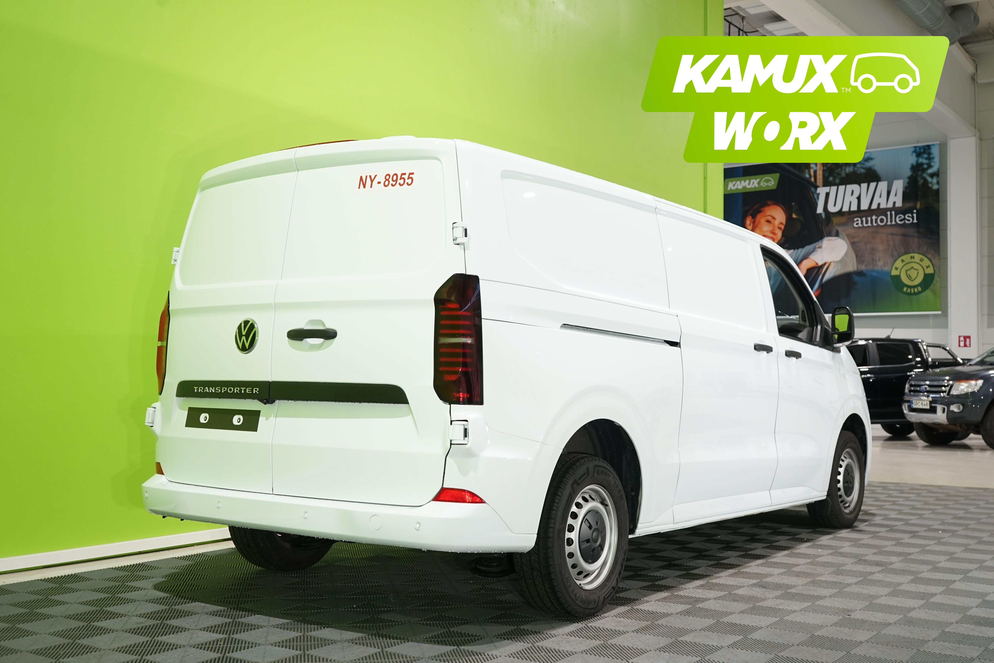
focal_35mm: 38
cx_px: 497
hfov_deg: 50.7
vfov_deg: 35.1
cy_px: 332
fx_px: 1049
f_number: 5.6
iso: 800
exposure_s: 1/30
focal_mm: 38
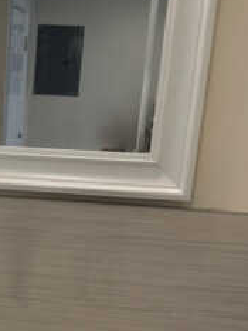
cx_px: -62
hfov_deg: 17.6
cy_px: 286
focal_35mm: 79
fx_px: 754
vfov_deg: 24.1
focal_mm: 6.86
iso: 64
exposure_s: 1/120
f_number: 1.78
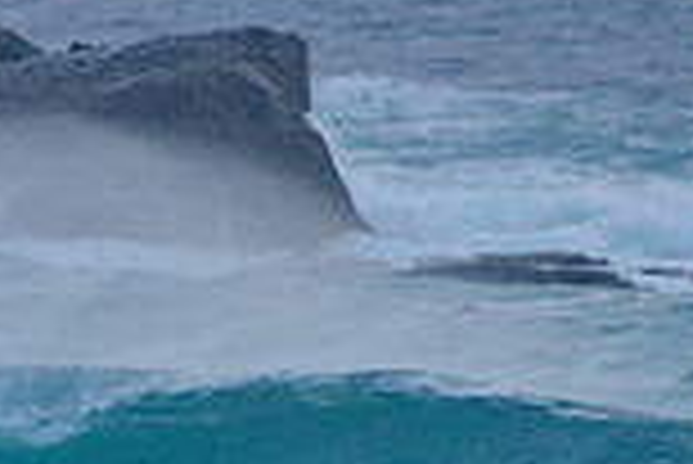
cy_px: 488
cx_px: -134
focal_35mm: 1665
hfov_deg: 1.2
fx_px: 32081
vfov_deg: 0.8
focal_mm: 360
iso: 800
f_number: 5.6
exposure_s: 1/2000
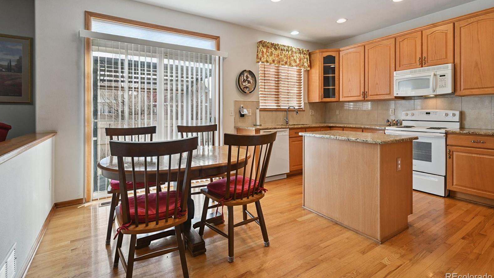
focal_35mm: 17
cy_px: 116
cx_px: 246
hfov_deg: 95.9
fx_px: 223
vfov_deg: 63.5
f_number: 10
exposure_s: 1/25
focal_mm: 16
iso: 400
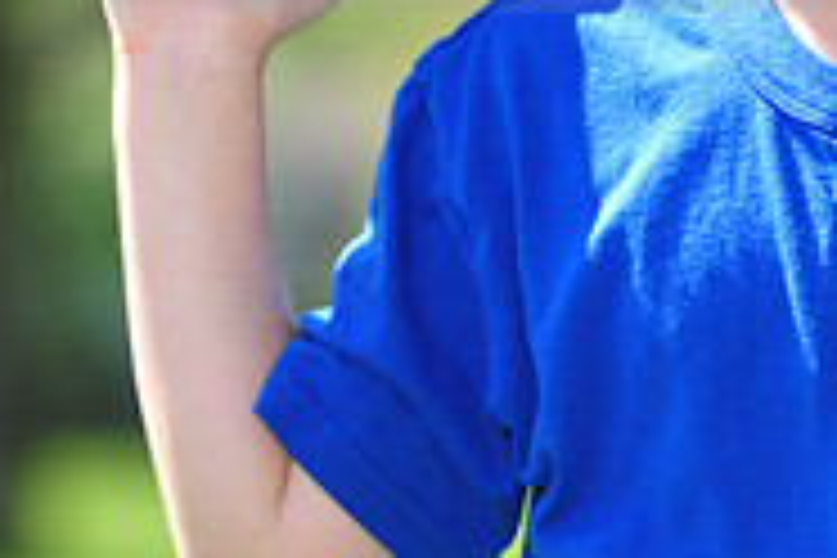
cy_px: -122
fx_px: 11973
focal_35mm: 515
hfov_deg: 4.0
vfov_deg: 2.7
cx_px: 981
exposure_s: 1/500
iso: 200
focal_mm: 165
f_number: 4.5
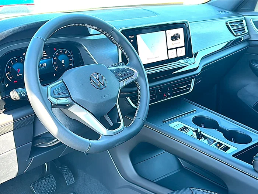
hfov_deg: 50.1
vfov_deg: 38.7
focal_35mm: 37
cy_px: 97
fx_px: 276
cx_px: 129
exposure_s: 1/231
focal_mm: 6.86
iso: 125
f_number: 1.78
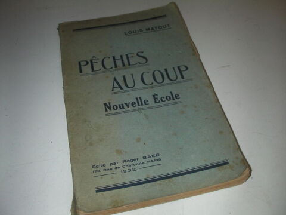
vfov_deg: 37.7
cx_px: 143
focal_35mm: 38
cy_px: 108
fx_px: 314
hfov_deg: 49.0
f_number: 5.6
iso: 200
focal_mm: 6.3
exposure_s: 1/30
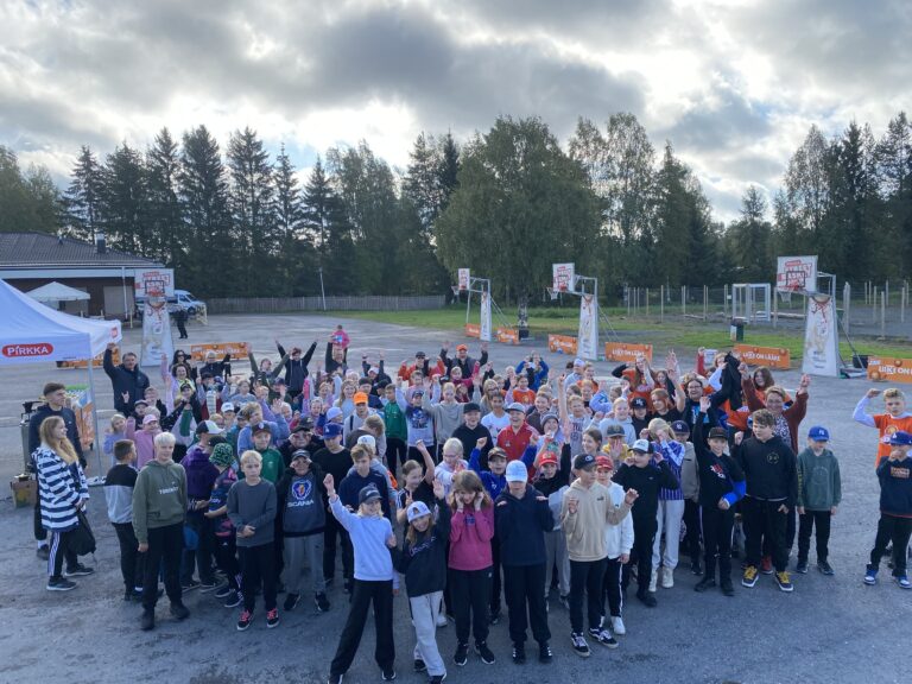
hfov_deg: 67.3
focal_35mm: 26
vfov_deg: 53.1
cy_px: 342
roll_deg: +1.7
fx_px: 685
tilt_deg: -3.8
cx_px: 456
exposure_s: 1/1395
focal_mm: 4.25
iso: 32
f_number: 1.8
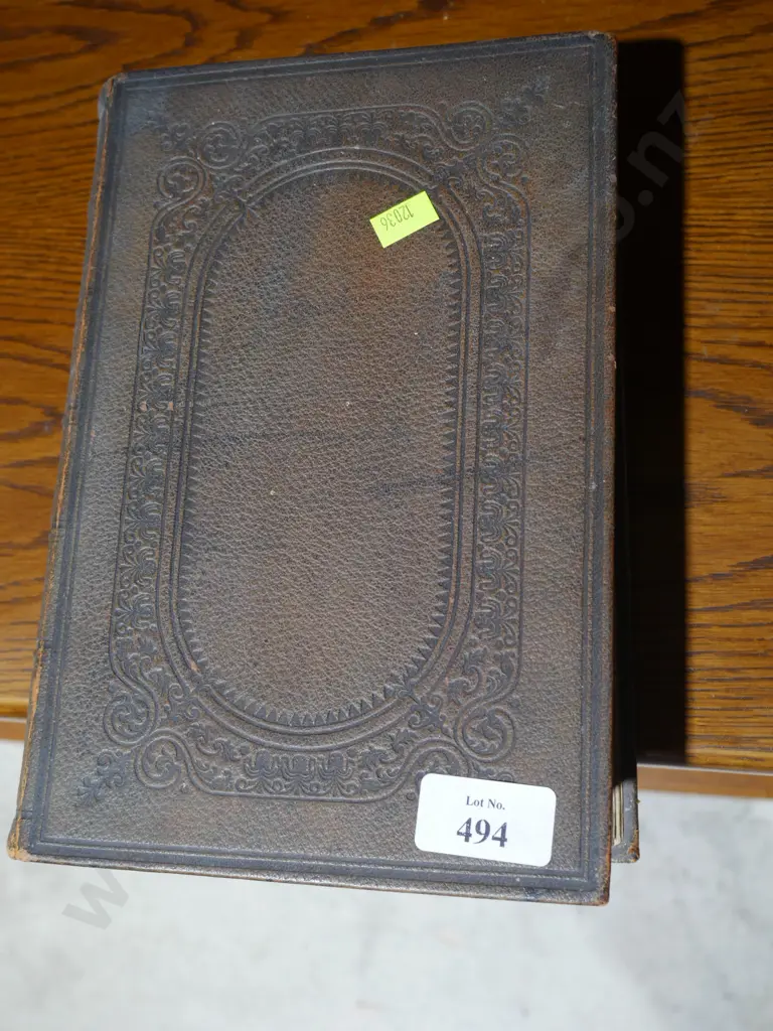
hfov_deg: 36.0
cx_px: 386
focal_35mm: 40
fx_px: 1191
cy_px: 516
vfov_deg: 46.8
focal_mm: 20
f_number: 4.5
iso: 800
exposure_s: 1/60
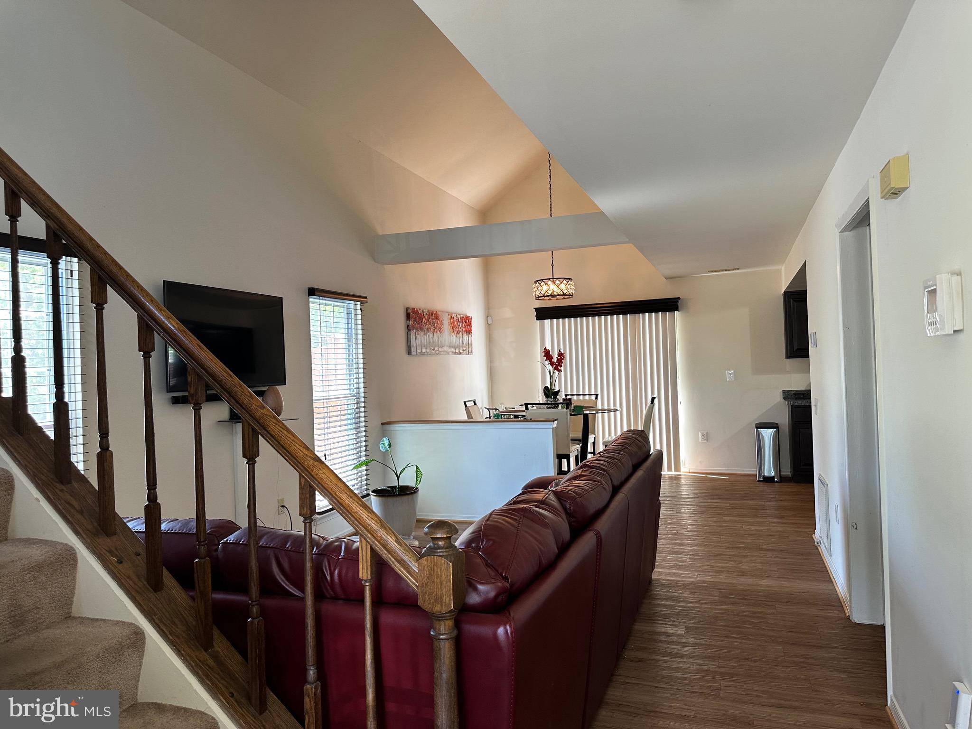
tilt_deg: +0.8
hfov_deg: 71.6
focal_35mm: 24
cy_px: 364
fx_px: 674
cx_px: 486
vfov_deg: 56.8
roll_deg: +2.4
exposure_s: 1/60
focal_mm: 6.86
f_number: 1.78
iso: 125
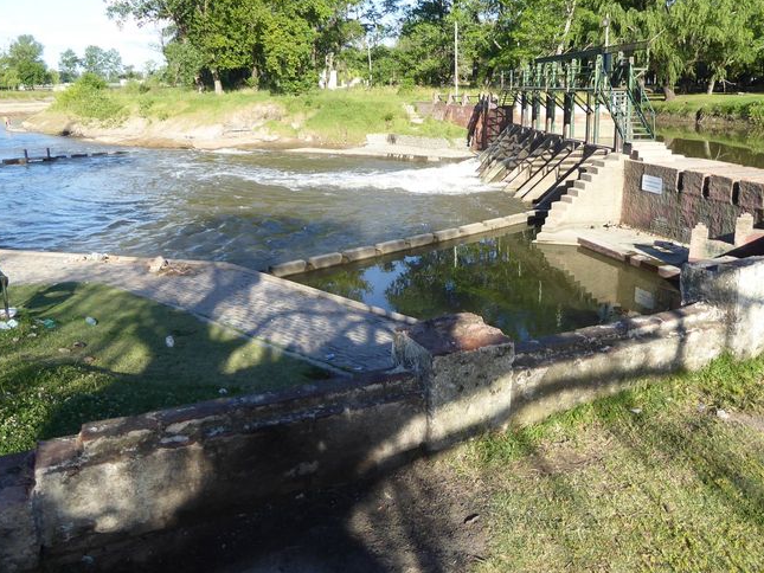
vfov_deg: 45.2
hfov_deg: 58.2
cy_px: 228
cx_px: 423
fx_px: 684
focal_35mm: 31
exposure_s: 1/320
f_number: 3.3
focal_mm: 4.3
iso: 80
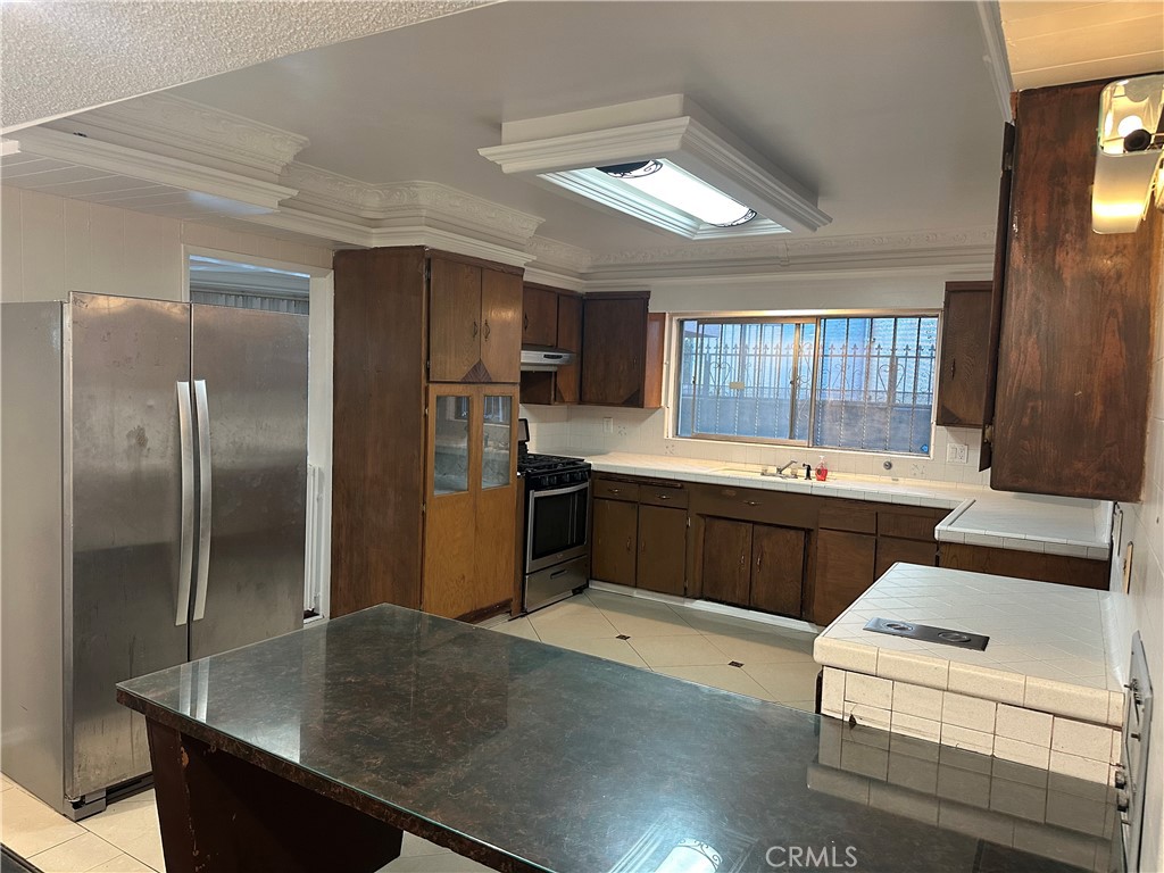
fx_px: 807
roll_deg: -2.1
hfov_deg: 71.6
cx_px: 582
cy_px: 436
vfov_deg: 56.8
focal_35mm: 24
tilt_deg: -4.3
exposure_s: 1/60
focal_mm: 6.86
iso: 320
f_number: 1.78
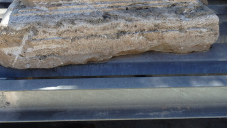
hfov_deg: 41.3
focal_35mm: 50
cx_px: 110
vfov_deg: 23.3
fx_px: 301
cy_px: 13
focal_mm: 6.1
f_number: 4.4
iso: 125
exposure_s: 1/250
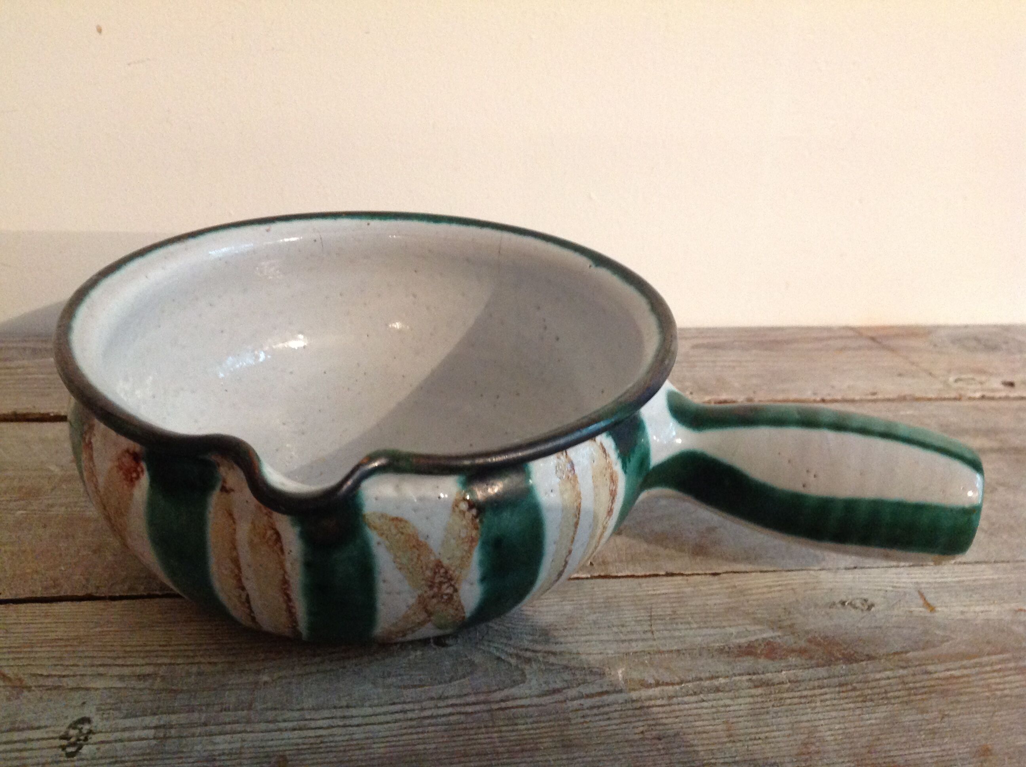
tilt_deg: -25.0
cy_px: 384
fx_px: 1036
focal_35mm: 35
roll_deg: -2.8
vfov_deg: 40.6
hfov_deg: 52.7
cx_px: 513
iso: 320
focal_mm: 4.28
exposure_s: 1/15
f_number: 2.4
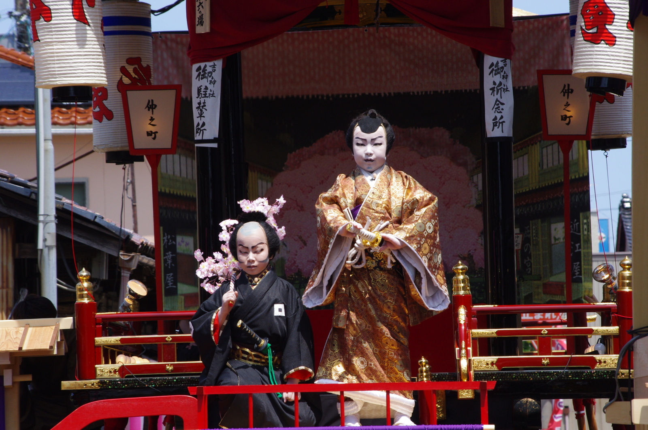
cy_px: 215
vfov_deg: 6.1
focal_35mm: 225
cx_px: 324
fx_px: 4045
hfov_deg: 9.2
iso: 400
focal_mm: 150
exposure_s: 1/400
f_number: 13
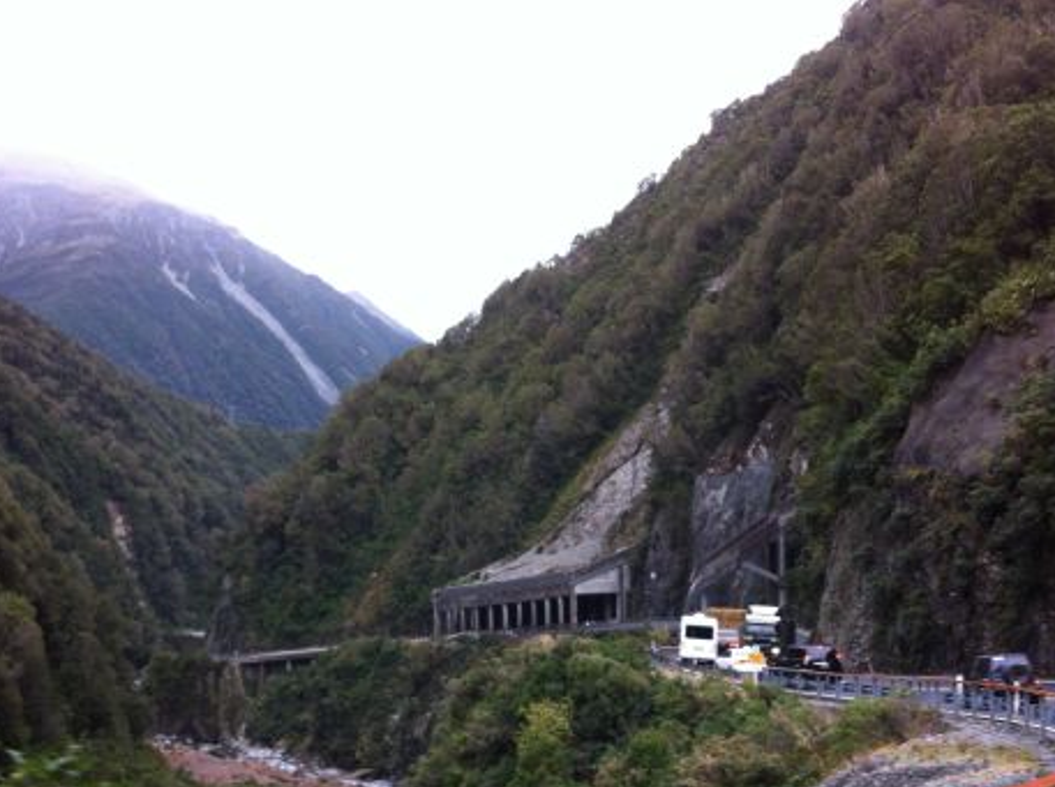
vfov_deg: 29.4
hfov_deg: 38.8
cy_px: 510
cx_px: 429
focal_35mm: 49
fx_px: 1491
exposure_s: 1/120
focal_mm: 3.85
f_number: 2.8
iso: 125
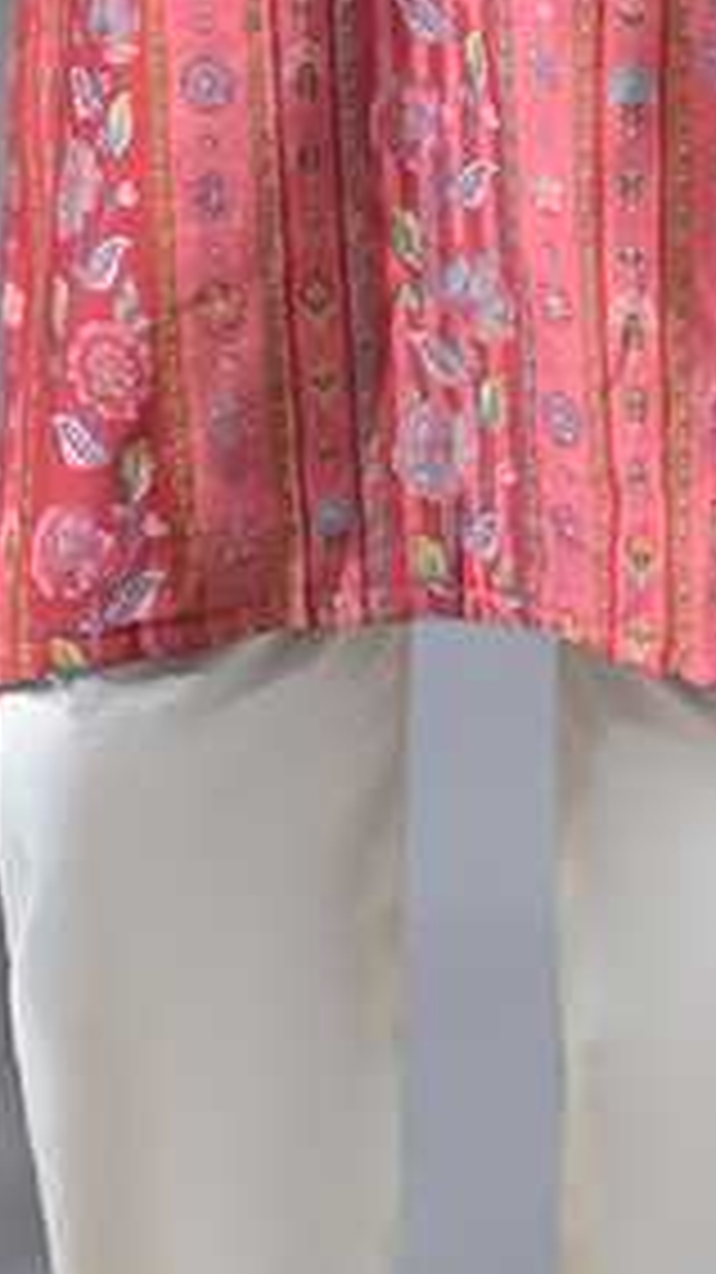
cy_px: 1069
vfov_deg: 21.7
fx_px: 3277
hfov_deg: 12.4
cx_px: 531
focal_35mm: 97
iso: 1250
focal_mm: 50
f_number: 3.2
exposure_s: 1/160
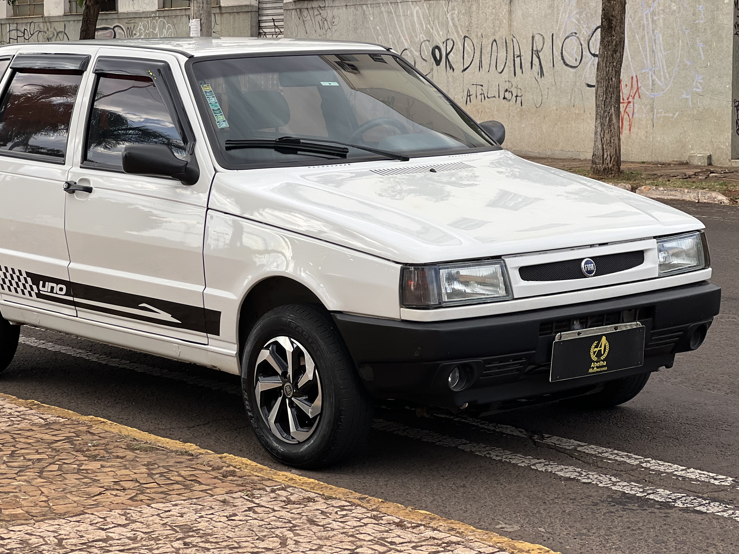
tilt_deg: -3.3
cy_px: 249
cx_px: 313
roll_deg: +0.4
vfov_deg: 16.4
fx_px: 1921
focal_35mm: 90
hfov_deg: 21.8
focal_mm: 9
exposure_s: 1/121
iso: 20
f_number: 2.8
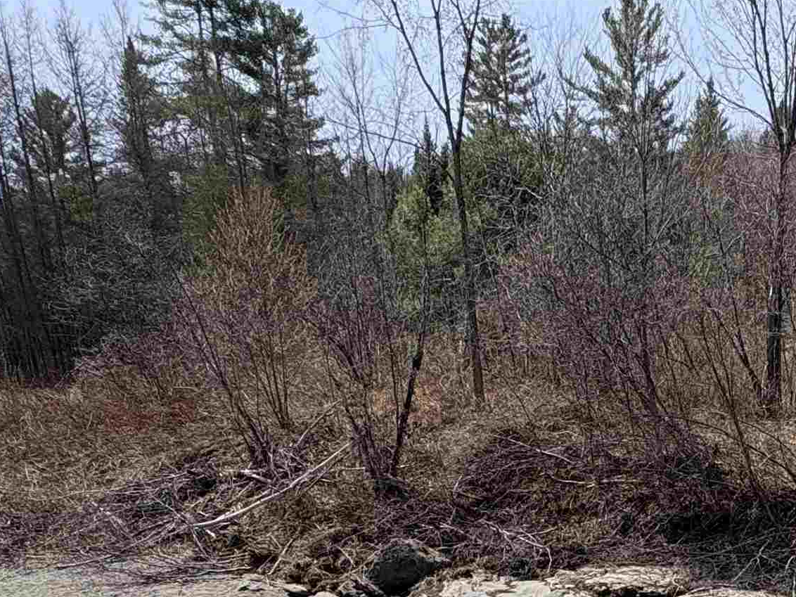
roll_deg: +0.6
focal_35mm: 38
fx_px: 874
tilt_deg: -17.3
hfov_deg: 45.0
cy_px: 726
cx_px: 700
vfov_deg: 31.3
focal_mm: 2.22
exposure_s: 1/1277
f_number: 2.2
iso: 50
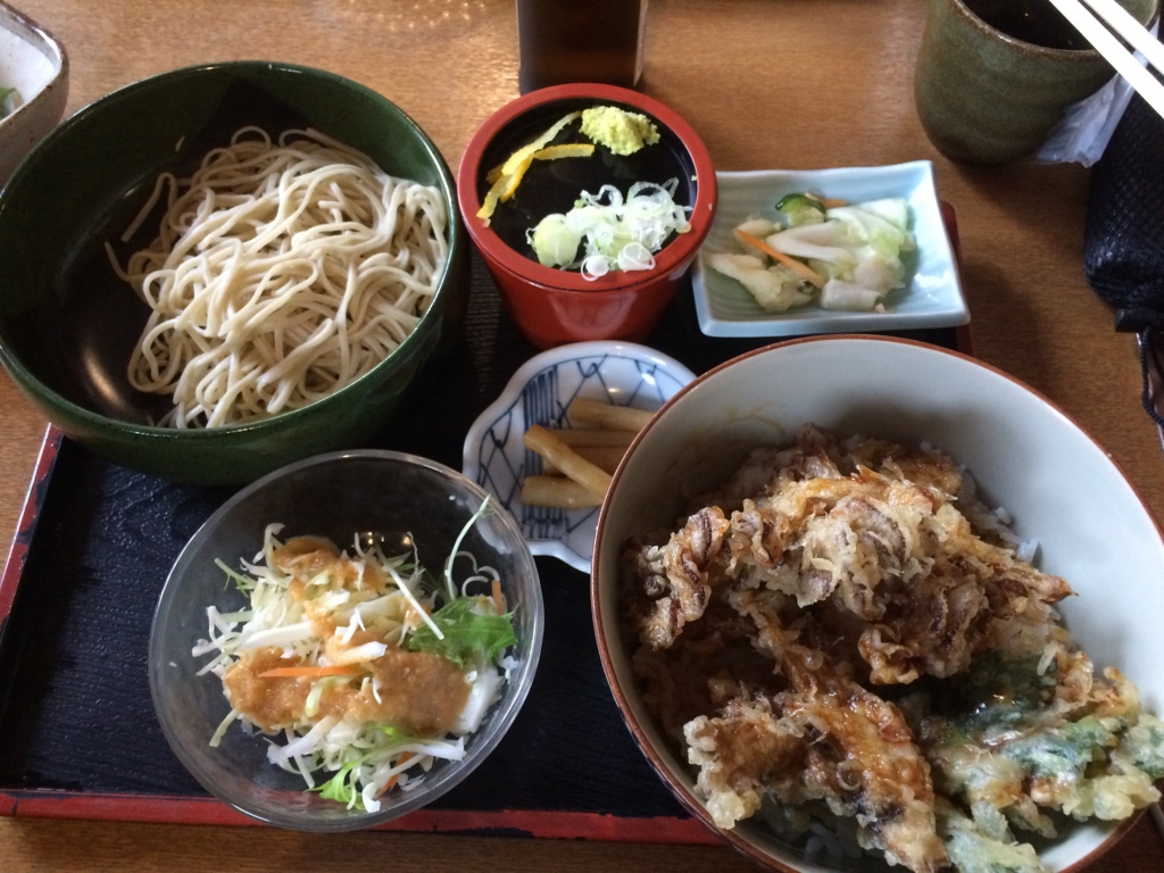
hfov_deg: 61.7
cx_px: 582
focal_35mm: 29
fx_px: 975
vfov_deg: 48.2
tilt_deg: -65.8
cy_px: 436
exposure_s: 1/30
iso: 250
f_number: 2.2
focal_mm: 4.15
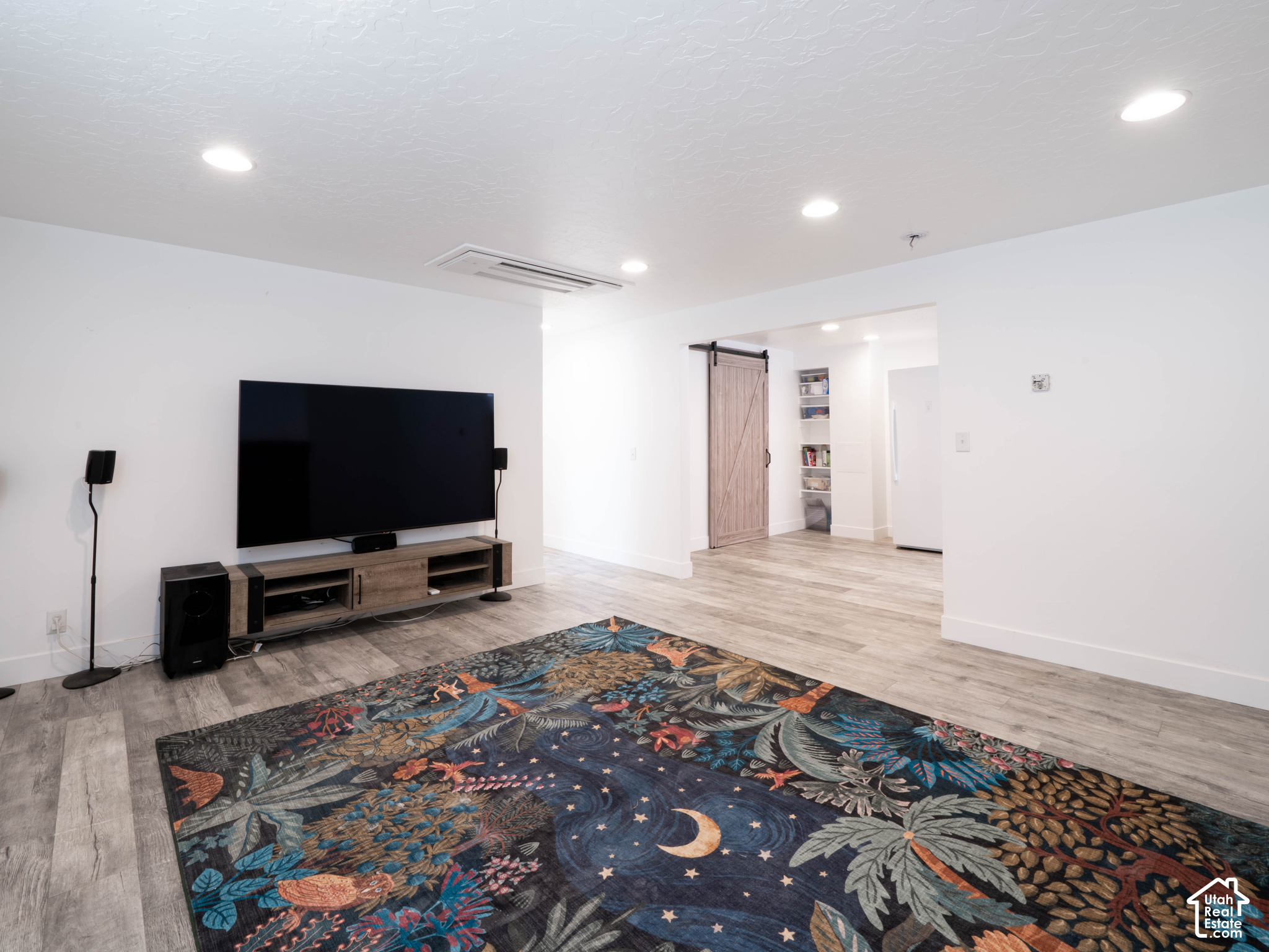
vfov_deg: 79.5
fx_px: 566
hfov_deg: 96.5
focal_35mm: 15
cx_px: 635
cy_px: 403
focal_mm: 12
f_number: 16
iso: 160
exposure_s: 2.5
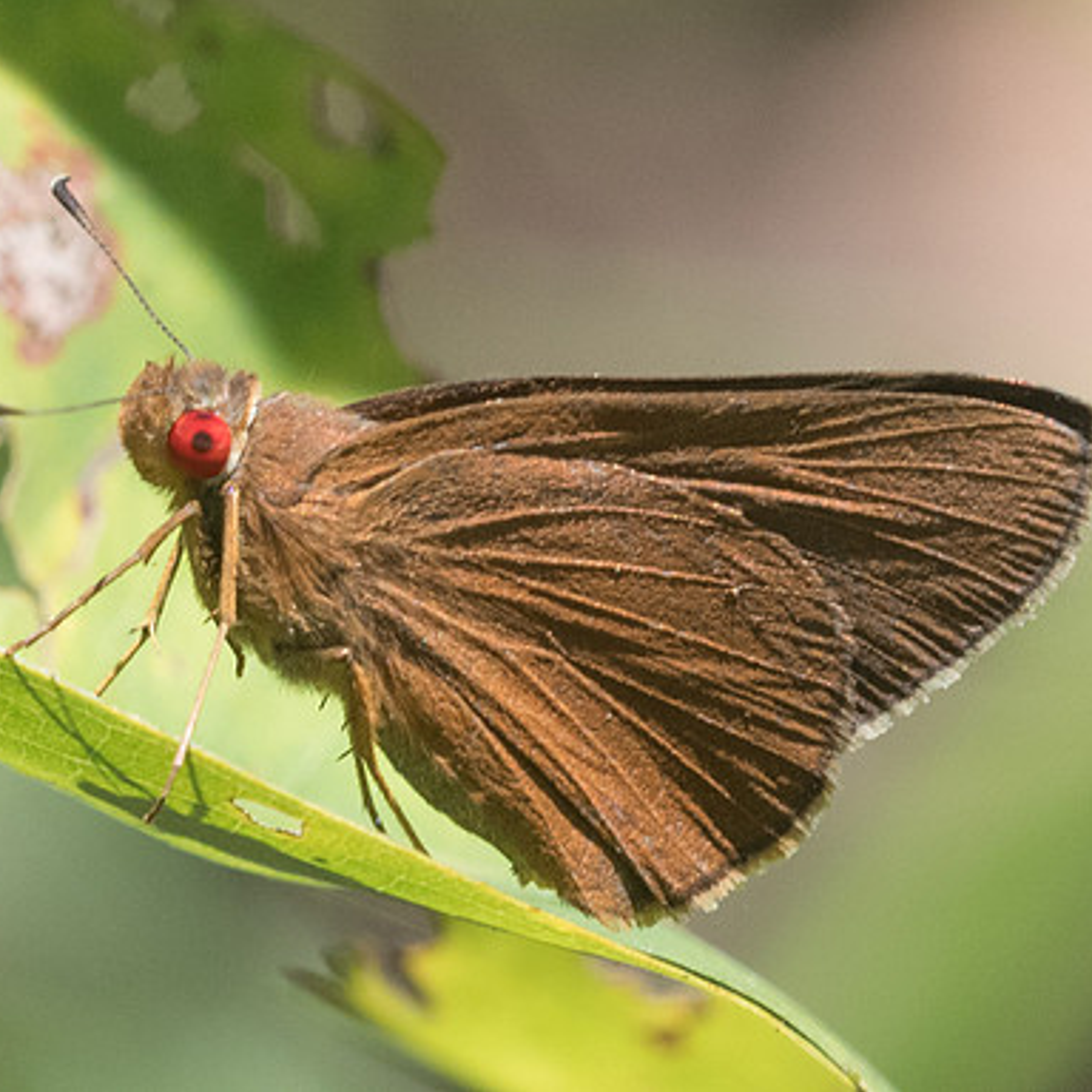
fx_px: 24769
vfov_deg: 2.5
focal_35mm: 694
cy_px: 616
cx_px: 532
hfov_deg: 2.5
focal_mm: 150
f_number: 11
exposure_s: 1/500
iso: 800
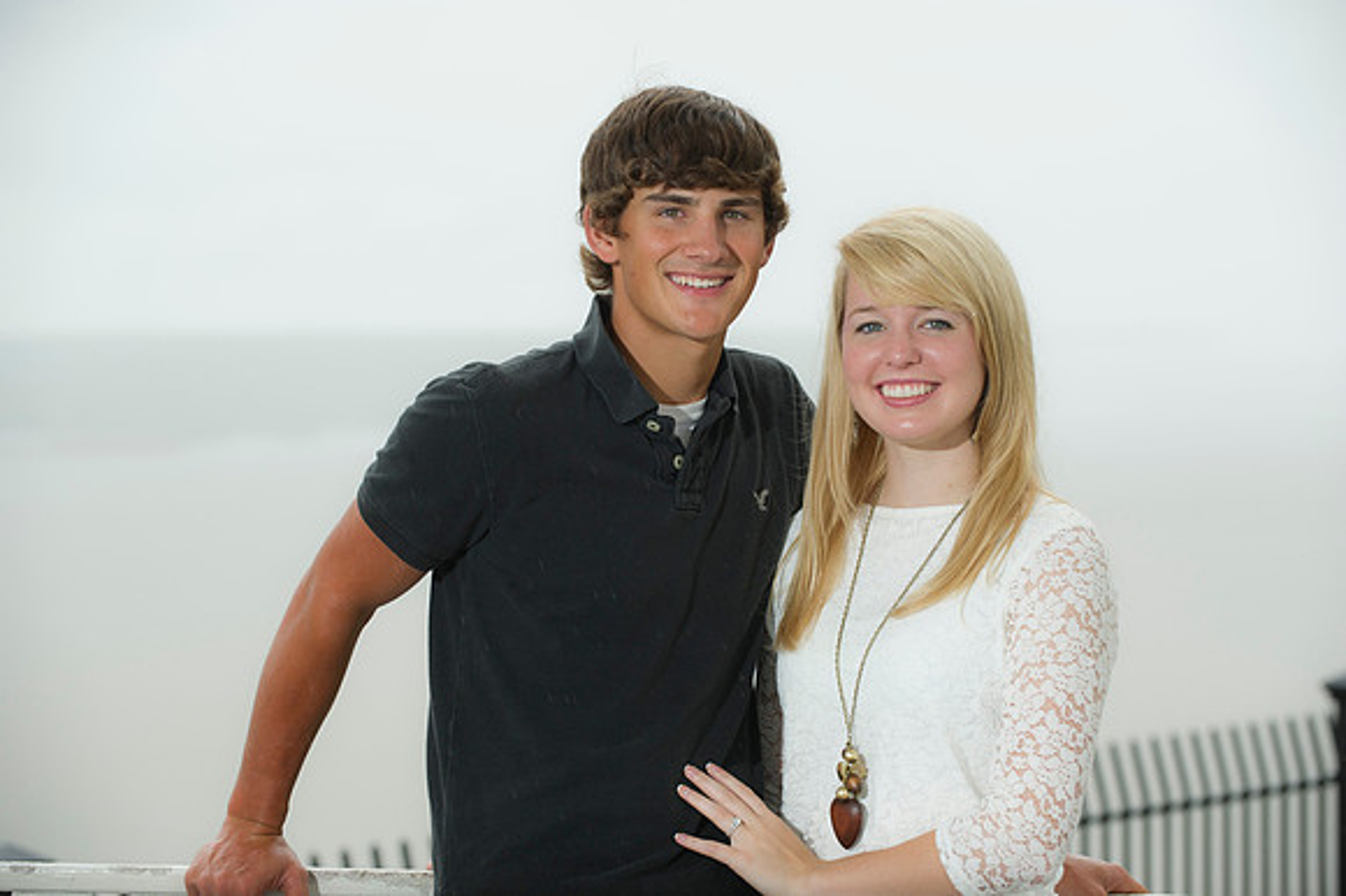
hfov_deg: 17.7
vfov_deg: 11.8
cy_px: 448
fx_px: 4334
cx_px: 673
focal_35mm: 116
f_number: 4.5
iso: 320
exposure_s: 1/320
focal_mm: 116
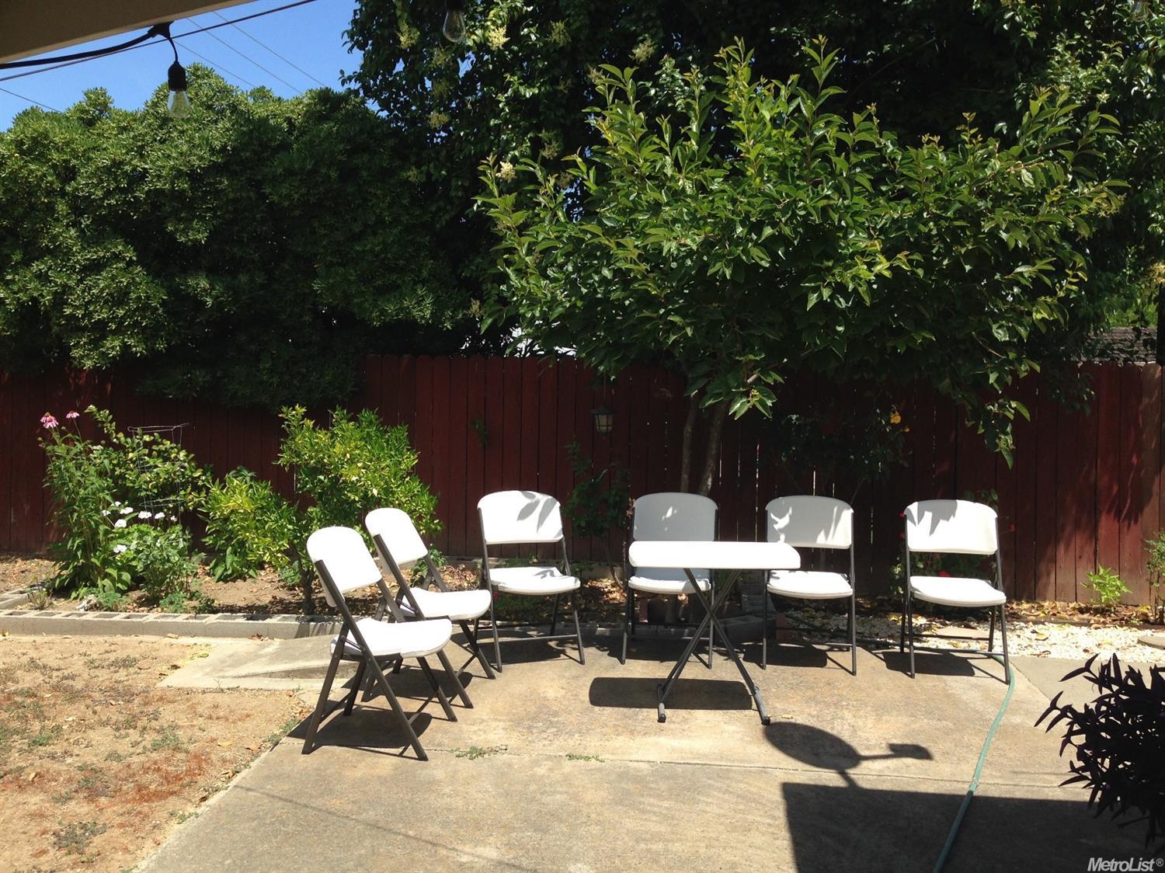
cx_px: 582
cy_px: 436
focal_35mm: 33
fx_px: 1110
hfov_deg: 55.4
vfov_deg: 42.9
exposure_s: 1/1130
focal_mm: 4.12
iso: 50
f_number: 2.4
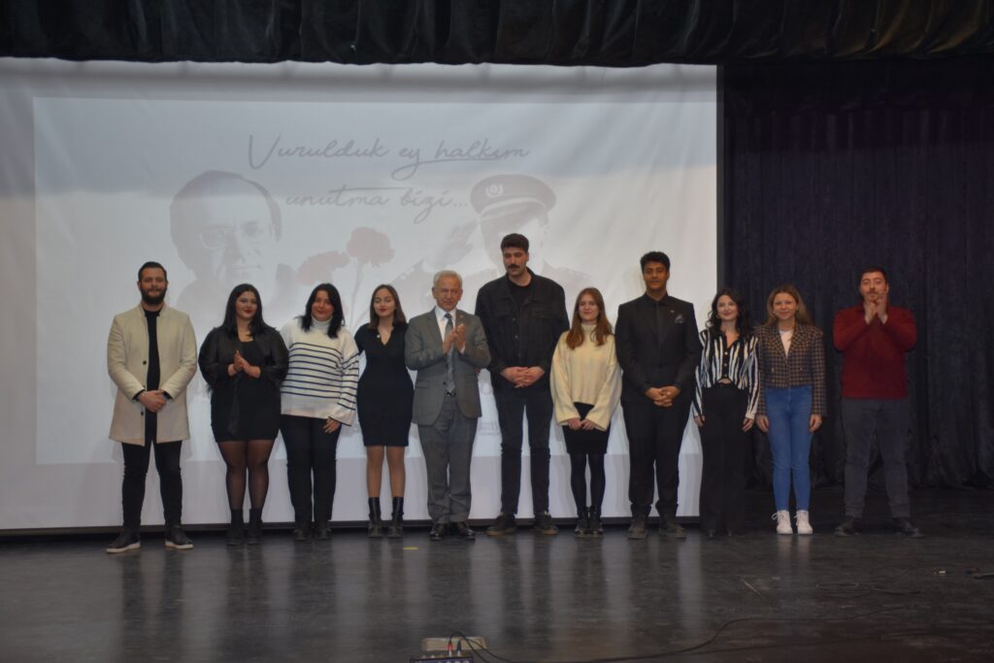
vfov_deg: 21.6
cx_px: 497
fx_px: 1740
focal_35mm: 63
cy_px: 332
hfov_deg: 31.9
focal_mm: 42
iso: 400
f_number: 4.5
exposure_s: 1/80
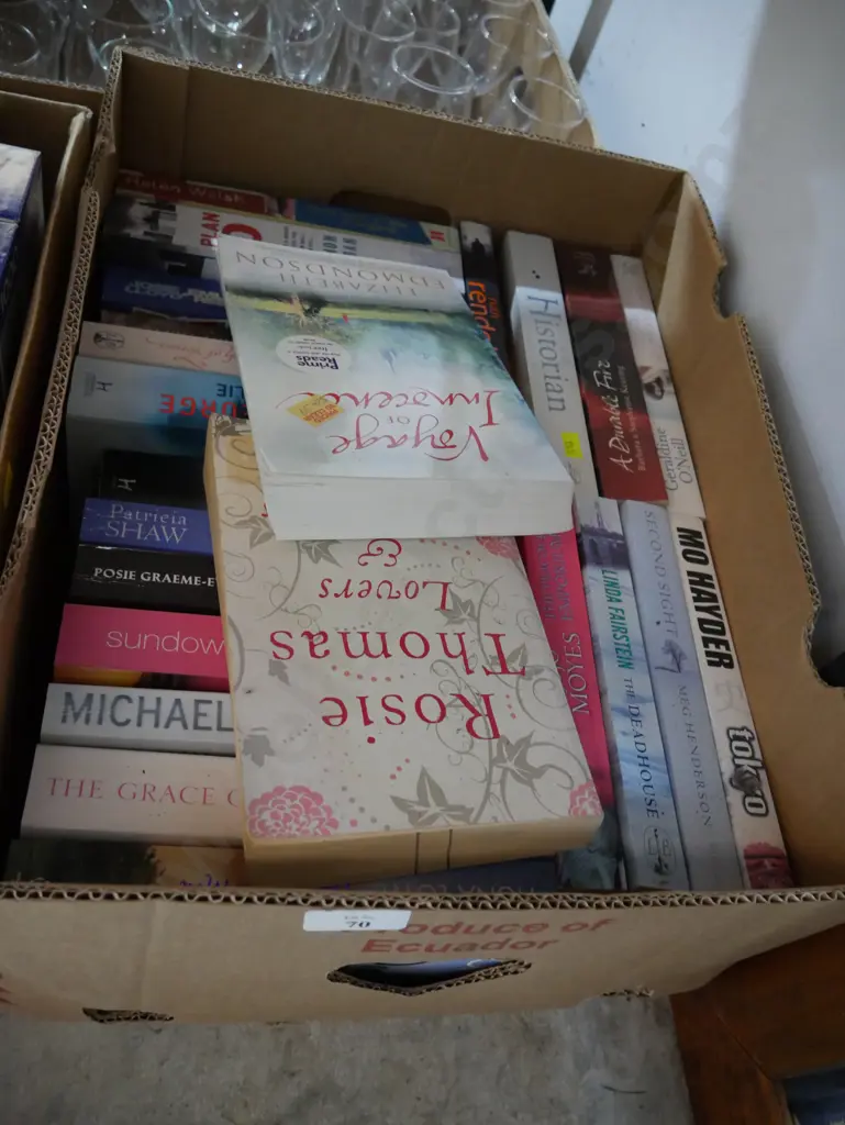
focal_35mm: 28
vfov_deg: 63.4
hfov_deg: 49.8
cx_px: 422
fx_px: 911
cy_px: 562
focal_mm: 14
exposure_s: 1/60
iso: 2500
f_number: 3.5
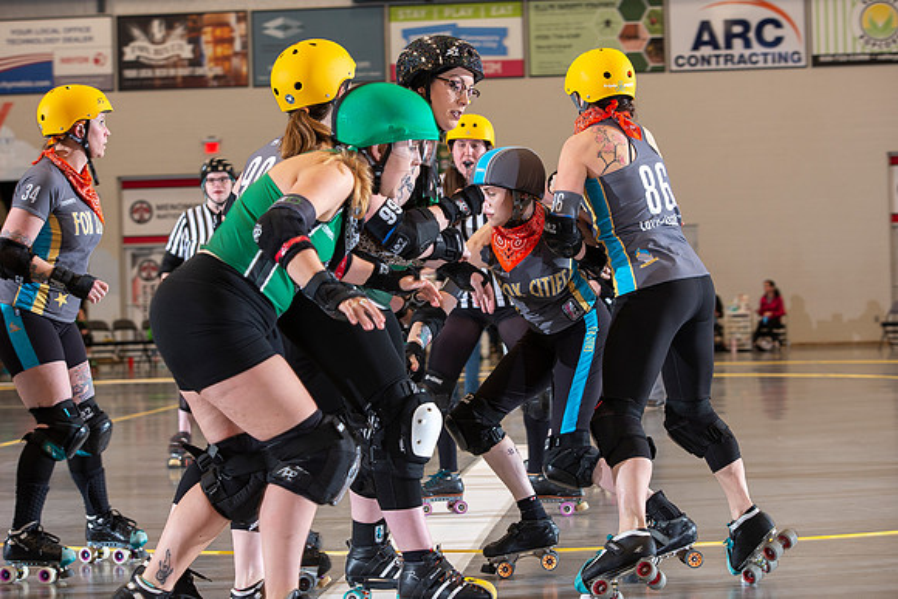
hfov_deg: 23.6
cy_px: 300
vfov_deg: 15.9
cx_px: 449
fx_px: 2146
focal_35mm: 86
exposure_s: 1/160
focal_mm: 86
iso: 640
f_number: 5.6
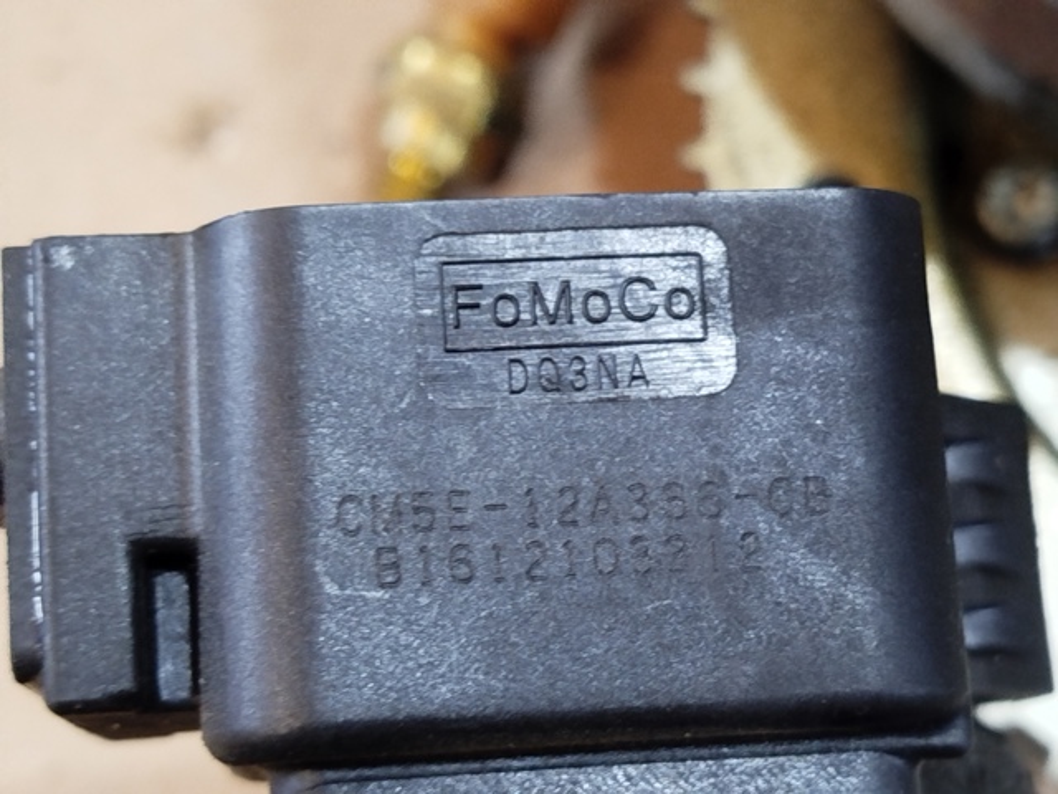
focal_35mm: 72
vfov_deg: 20.4
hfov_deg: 27.0
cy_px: 397
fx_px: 2201
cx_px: 529
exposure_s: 1/25
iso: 500
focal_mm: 5.31
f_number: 1.7
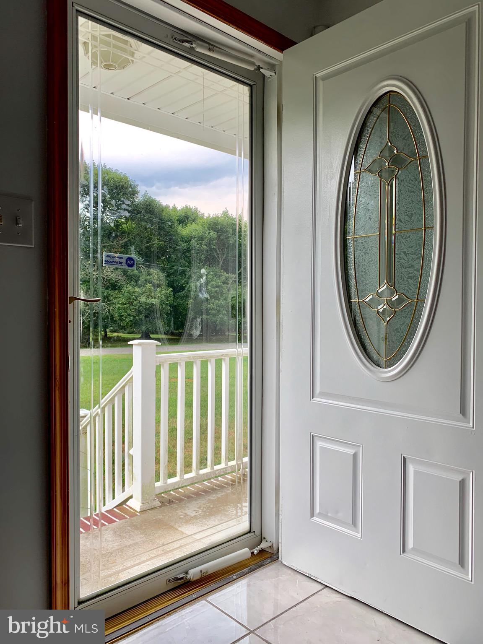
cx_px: 242
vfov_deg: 67.3
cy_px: 322
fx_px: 484
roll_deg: -1.1
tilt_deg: -1.3
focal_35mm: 26
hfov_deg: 53.1
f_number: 1.8
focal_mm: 4.25
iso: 25
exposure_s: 1/121
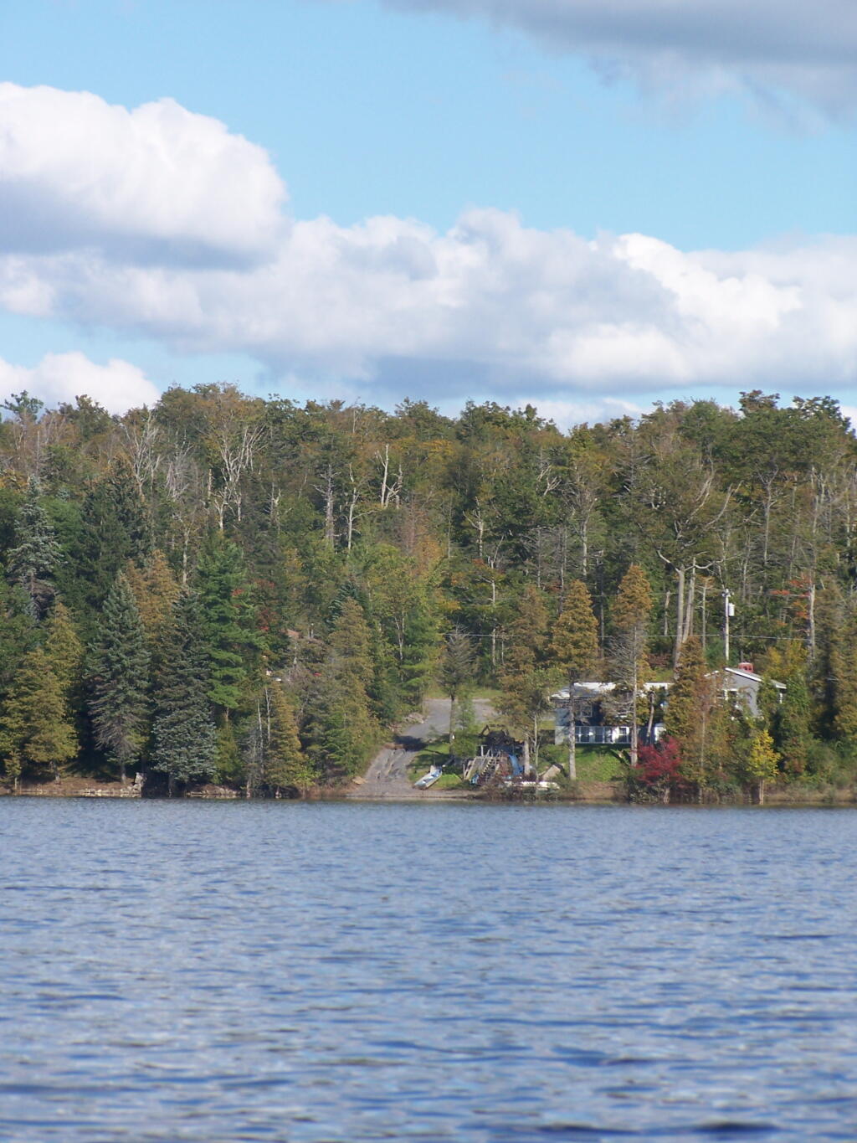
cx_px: 428
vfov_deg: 10.5
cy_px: 572
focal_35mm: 189
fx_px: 6238
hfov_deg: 7.9
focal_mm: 31.3
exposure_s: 1/640
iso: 80
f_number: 4.5
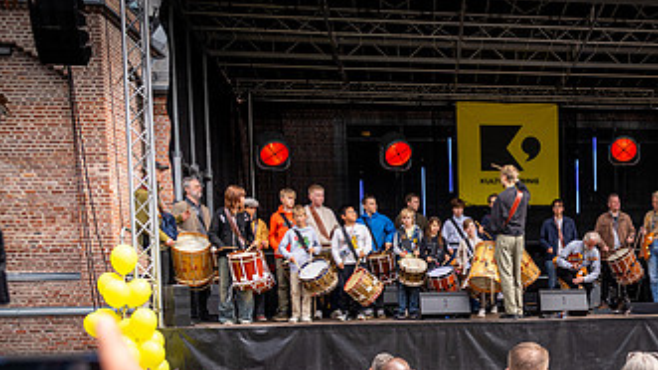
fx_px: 768
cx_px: 555
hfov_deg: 43.5
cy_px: 337
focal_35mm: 44
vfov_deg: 26.1
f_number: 2.8
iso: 100
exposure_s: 1/640
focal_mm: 24
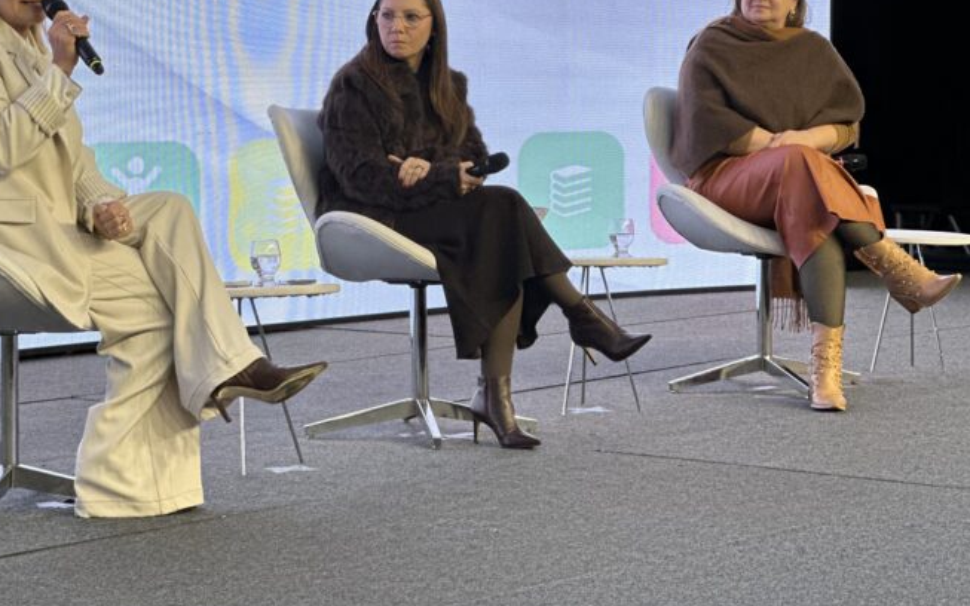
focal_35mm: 96
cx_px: 428
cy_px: 218
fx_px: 2538
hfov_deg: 21.6
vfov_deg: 13.6
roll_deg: +0.7
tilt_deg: -1.7
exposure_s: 1/120
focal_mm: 9
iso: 160
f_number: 2.8
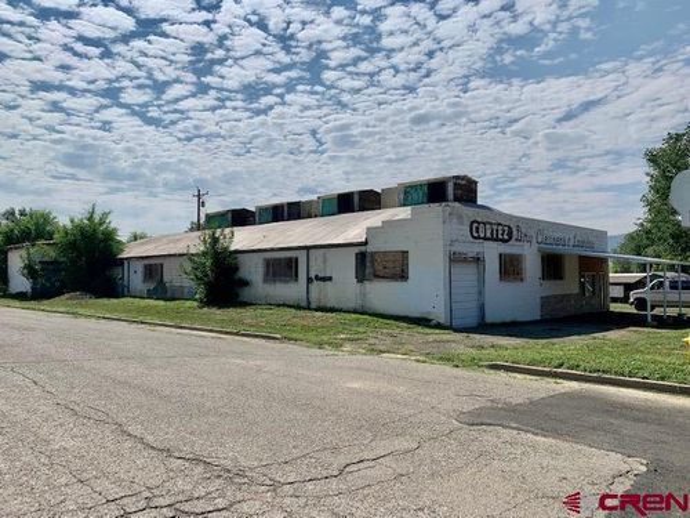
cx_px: 345
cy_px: 259
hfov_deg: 67.3
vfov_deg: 53.1
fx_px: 518
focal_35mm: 26
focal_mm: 4.25
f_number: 1.8
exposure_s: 1/8000
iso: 25
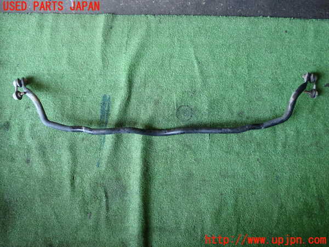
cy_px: 124
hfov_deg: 51.4
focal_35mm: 36
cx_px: 164
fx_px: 342
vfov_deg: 39.7
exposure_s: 1/60
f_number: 2.5
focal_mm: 6.37
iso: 200
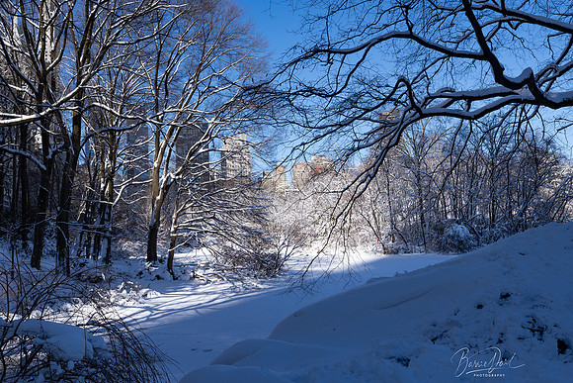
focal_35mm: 30
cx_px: 286
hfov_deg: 61.9
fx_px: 478
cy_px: 192
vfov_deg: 43.6
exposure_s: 1/500
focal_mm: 20
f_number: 5.6
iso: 80
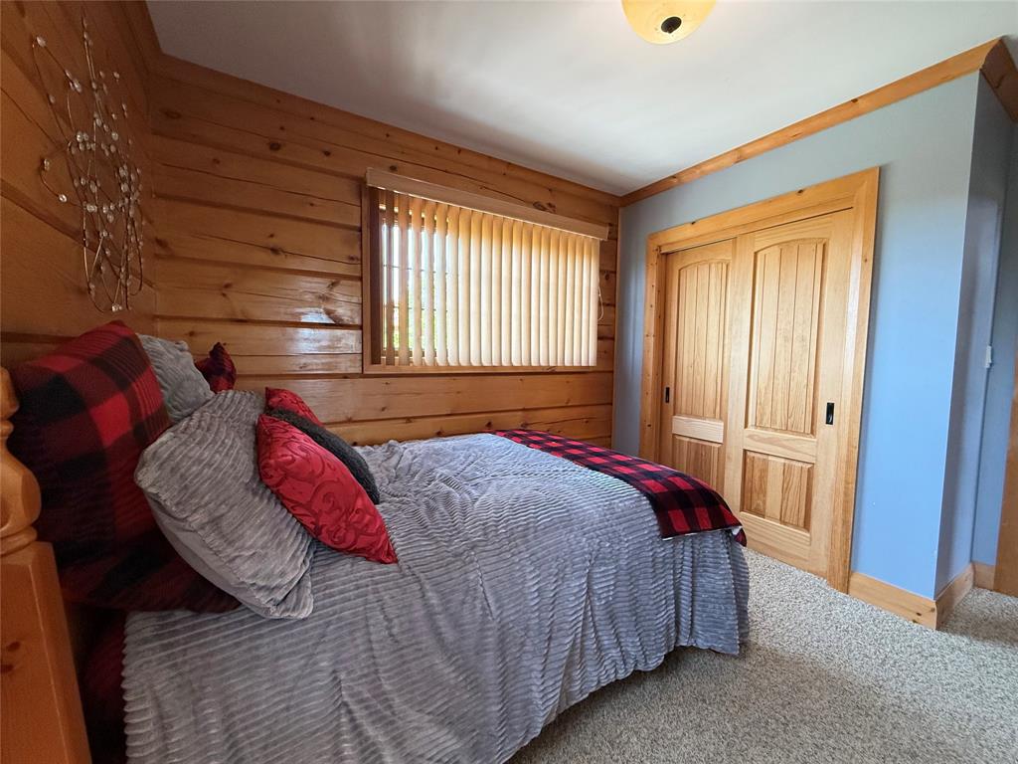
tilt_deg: -3.3
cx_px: 509
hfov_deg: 102.1
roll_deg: -0.6
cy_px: 382
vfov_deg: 85.7
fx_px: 412
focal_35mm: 14
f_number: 2.2
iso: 320
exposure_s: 1/85
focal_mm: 2.22
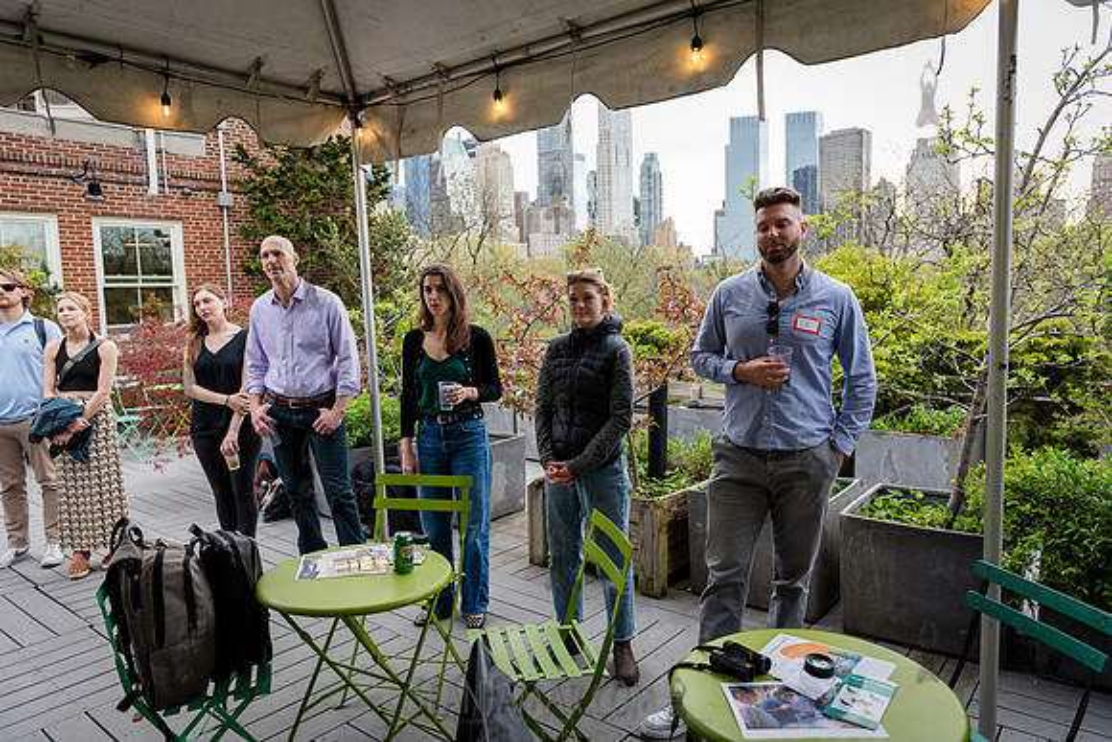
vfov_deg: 53.2
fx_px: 741
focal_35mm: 24
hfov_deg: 73.7
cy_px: 371
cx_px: 556
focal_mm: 24
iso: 1000
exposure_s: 1/500
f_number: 4
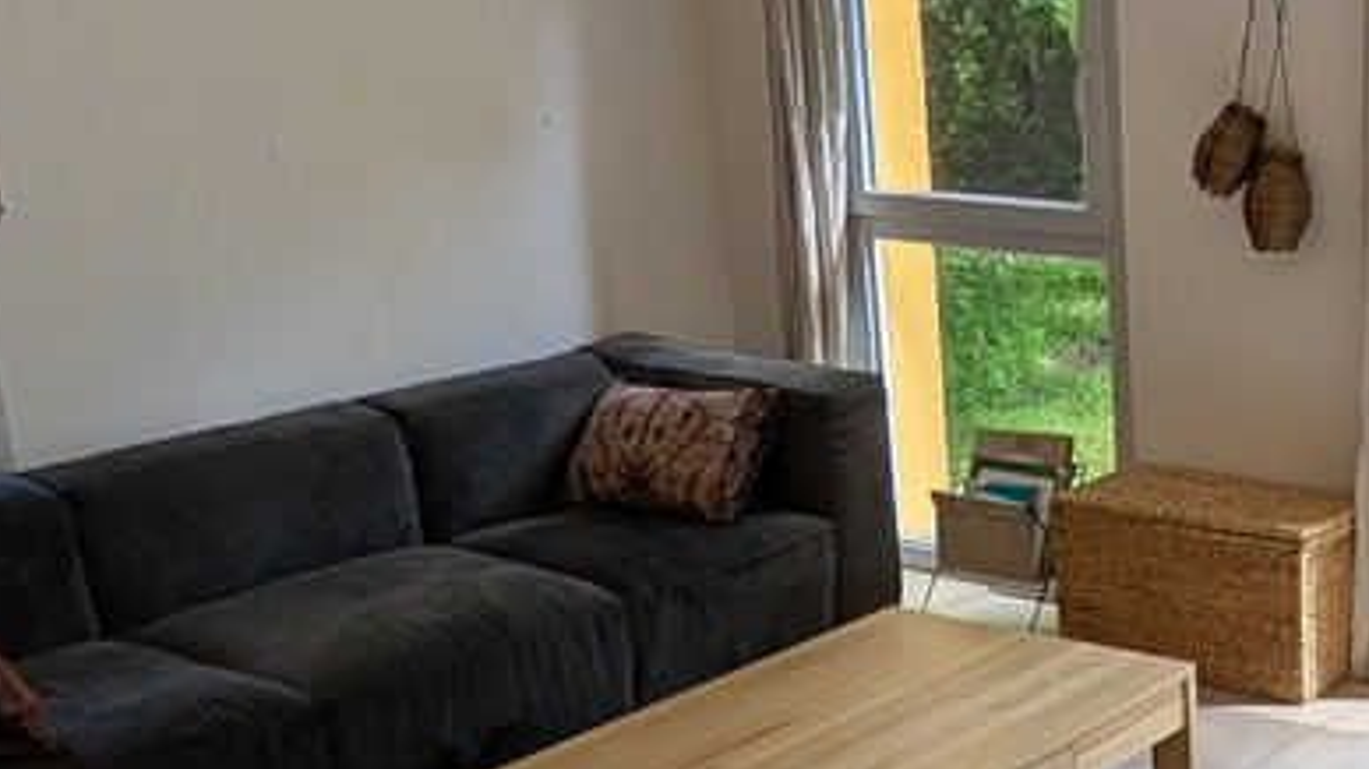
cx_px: 1440
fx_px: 1960
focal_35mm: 54
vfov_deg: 22.1
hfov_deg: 34.2
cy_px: 538
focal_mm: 2.02
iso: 48
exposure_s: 1/138
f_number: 1.7
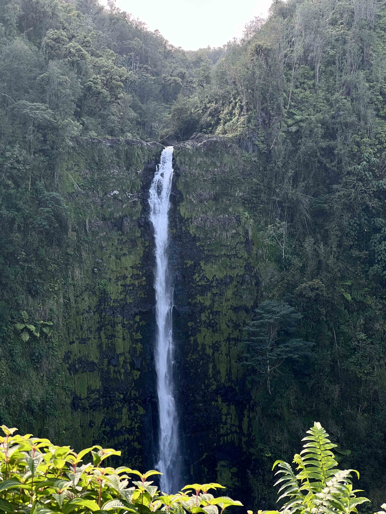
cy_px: 257
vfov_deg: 25.3
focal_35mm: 77
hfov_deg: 19.1
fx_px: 1145
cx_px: 193
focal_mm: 9
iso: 40
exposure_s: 1/99
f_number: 2.8
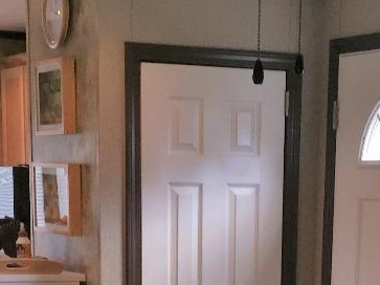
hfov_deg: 17.1
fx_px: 1262
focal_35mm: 115
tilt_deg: -13.1
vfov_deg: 12.0
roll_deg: -2.4
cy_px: 484
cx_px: 240
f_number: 2.2
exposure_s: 1/56
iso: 32
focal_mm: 4.15
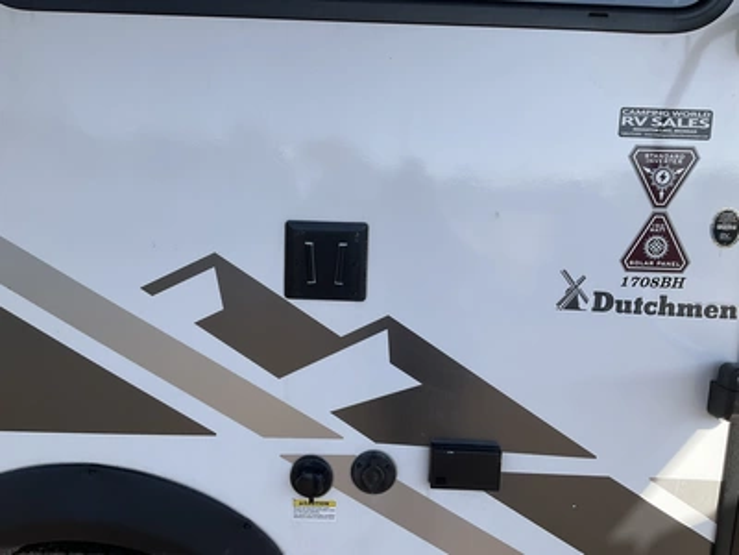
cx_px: 370
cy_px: 278
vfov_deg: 48.2
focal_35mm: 29
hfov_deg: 61.7
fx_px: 619
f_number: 1.8
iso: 25
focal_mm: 3
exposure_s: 1/1015
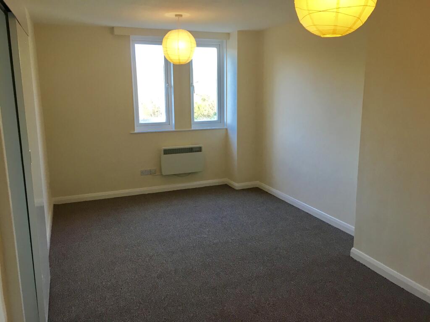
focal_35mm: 29
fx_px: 360
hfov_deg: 61.7
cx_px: 215
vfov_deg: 48.2
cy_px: 161
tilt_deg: -11.3
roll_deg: +1.1
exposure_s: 1/33
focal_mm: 4.15
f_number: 2.2
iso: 80
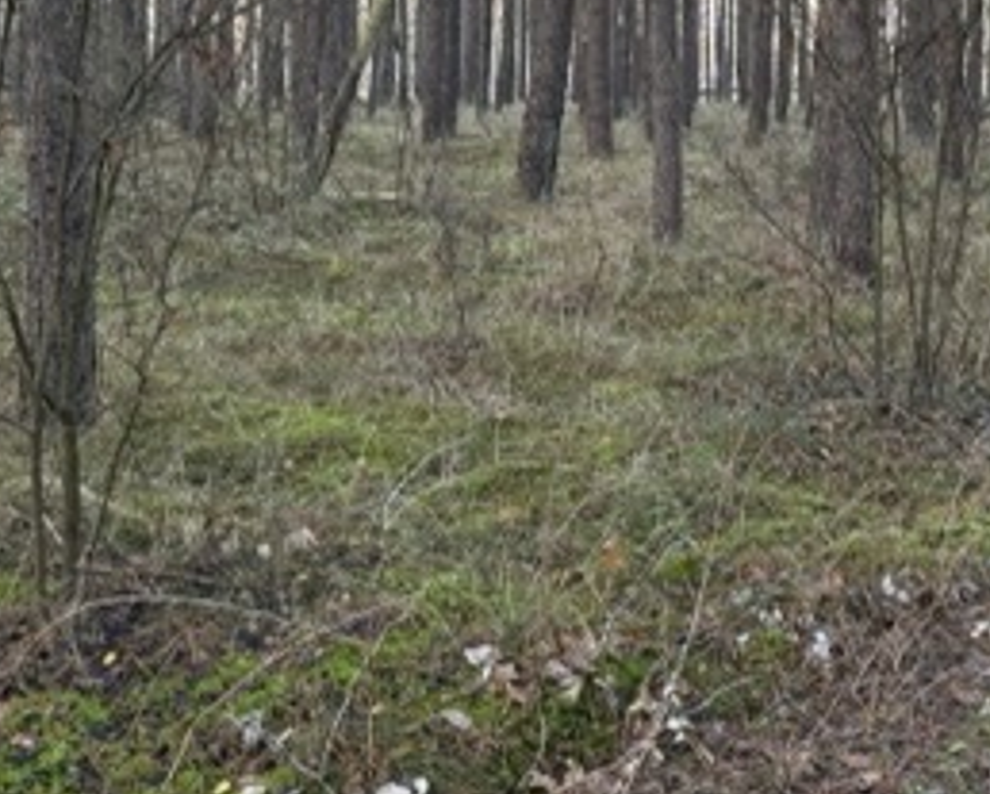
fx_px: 1701
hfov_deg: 31.6
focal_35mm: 58
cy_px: 138
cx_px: 798
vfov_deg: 25.7
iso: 200
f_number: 1.78
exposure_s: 1/121
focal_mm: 6.76
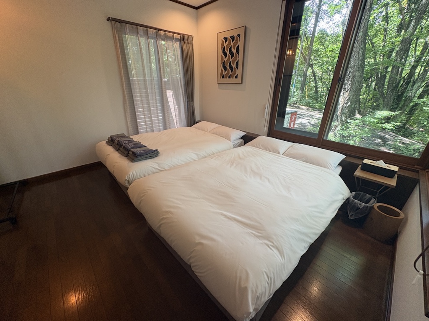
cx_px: 214
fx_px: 174
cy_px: 160
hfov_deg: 102.1
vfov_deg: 85.7
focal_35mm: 14
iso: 125
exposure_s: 1/50
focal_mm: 2.22
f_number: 2.2
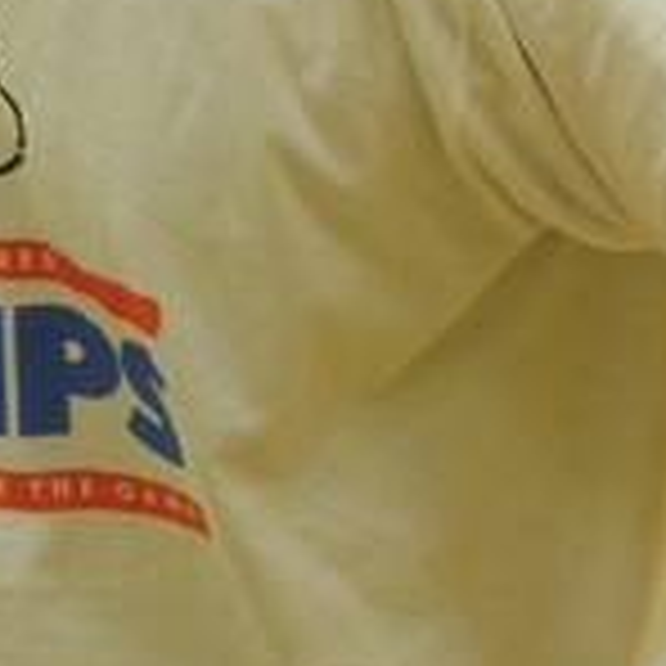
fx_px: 7597
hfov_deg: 5.0
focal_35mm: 349
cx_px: -76
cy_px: -140
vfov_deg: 5.0
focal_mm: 61
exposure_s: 1/160
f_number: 5.6
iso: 3200
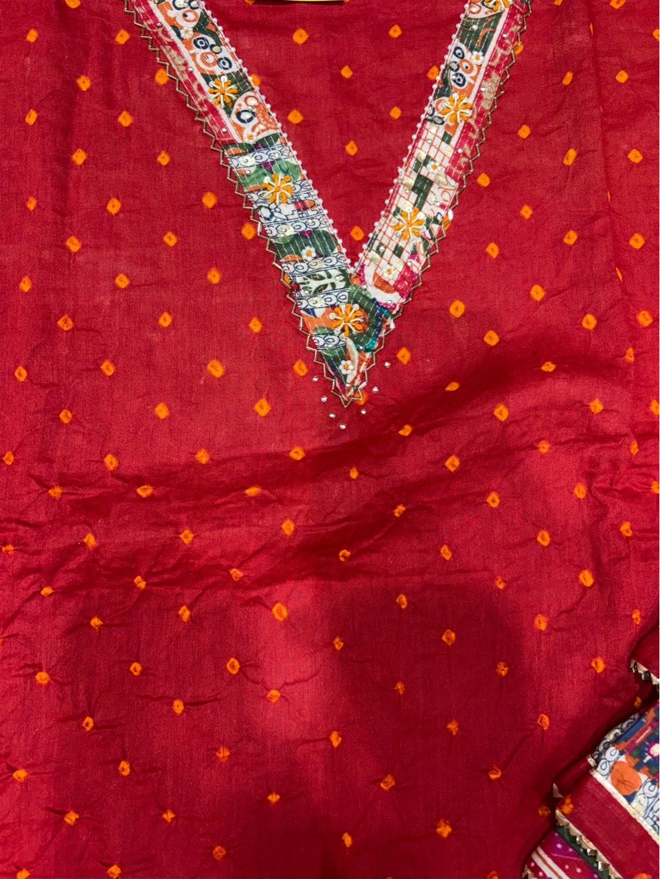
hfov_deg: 53.1
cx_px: 330
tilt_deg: -79.5
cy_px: 440
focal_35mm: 26
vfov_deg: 67.3
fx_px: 661
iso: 100
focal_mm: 5.96
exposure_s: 1/100
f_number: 1.6
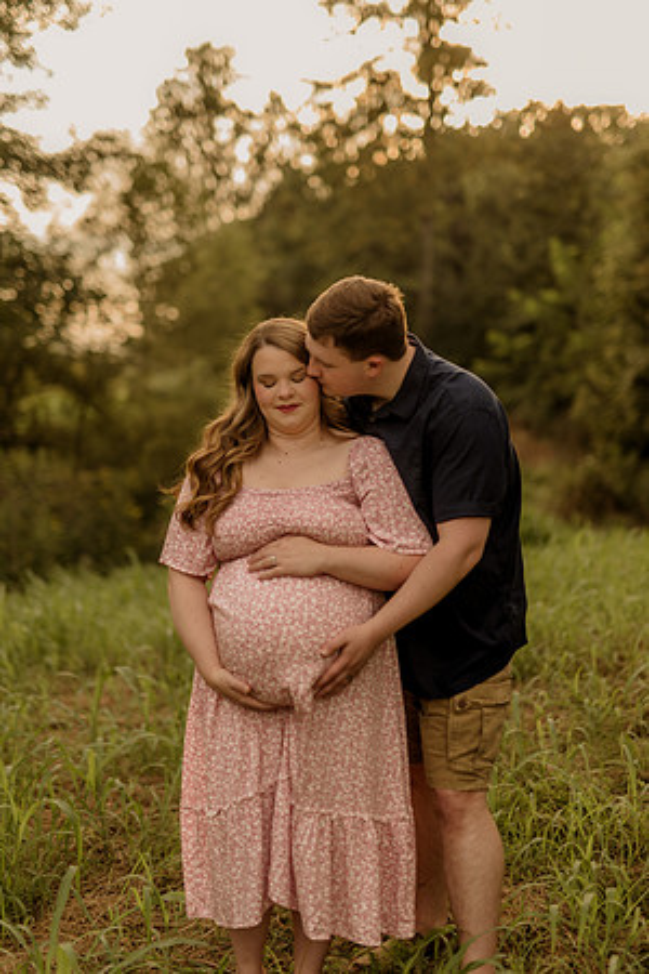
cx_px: 324
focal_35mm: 50
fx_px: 1352
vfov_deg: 39.6
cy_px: 487
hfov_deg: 27.0
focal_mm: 50
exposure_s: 1/800
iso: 125
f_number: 1.8
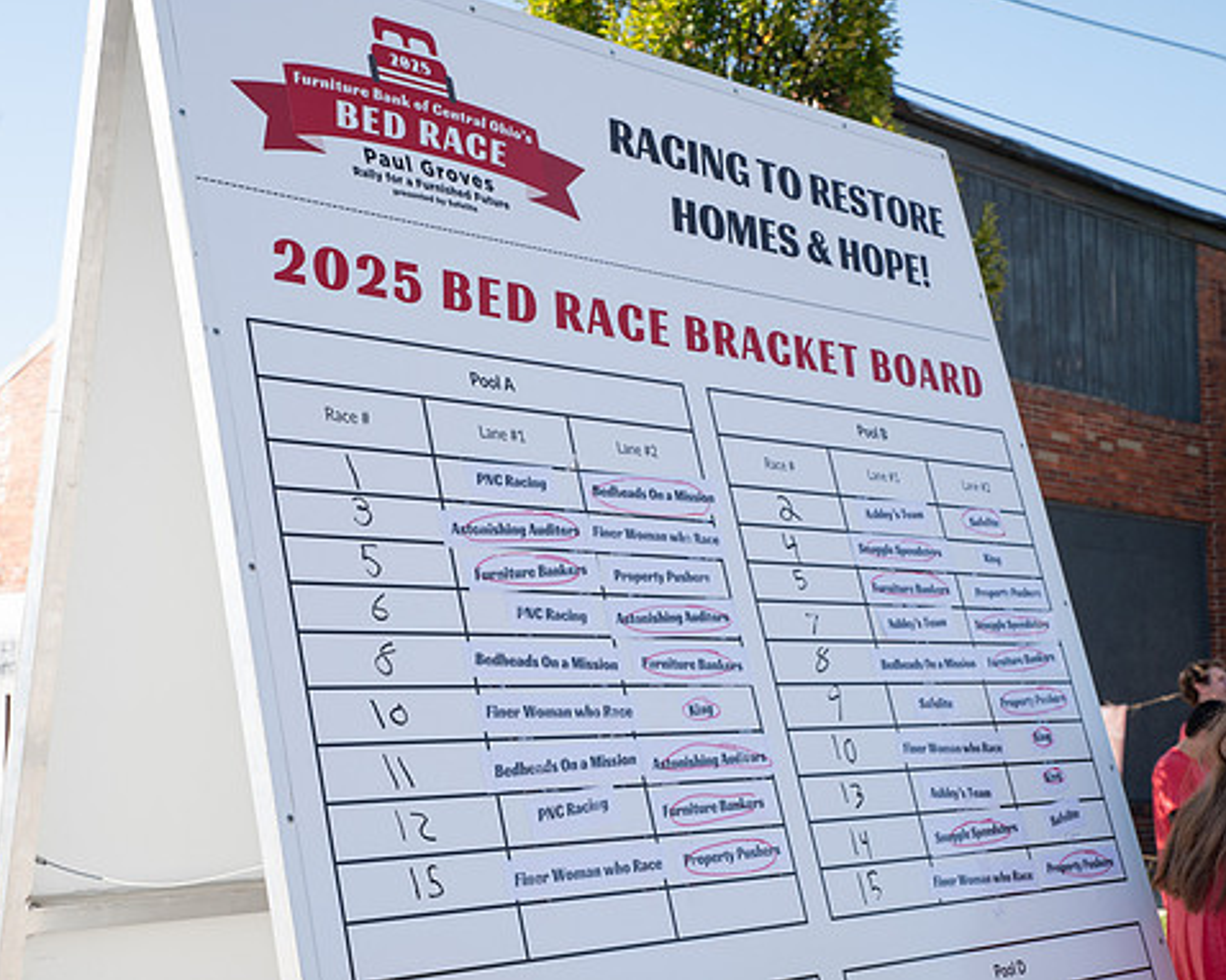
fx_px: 2104
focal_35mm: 58
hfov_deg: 32.5
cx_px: 592
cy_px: 499
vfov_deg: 26.2
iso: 250
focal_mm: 48
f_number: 10
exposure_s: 1/200
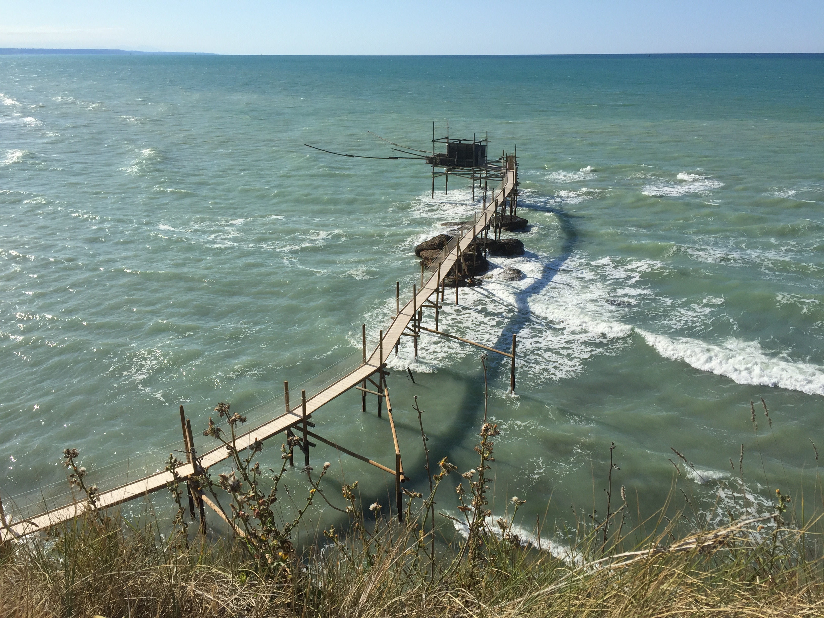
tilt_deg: -20.5
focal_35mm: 29
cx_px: 412
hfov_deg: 61.7
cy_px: 309
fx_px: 690
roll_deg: -1.2
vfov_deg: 48.2
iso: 32
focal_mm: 4.15
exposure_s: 1/3300
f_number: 2.2
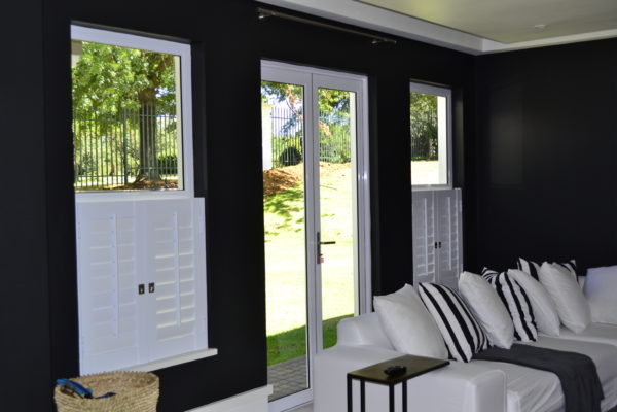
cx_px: 308
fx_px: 720
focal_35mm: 42
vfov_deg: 31.9
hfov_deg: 46.4
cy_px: 206
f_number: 5
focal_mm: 28
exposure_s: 1/200
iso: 400
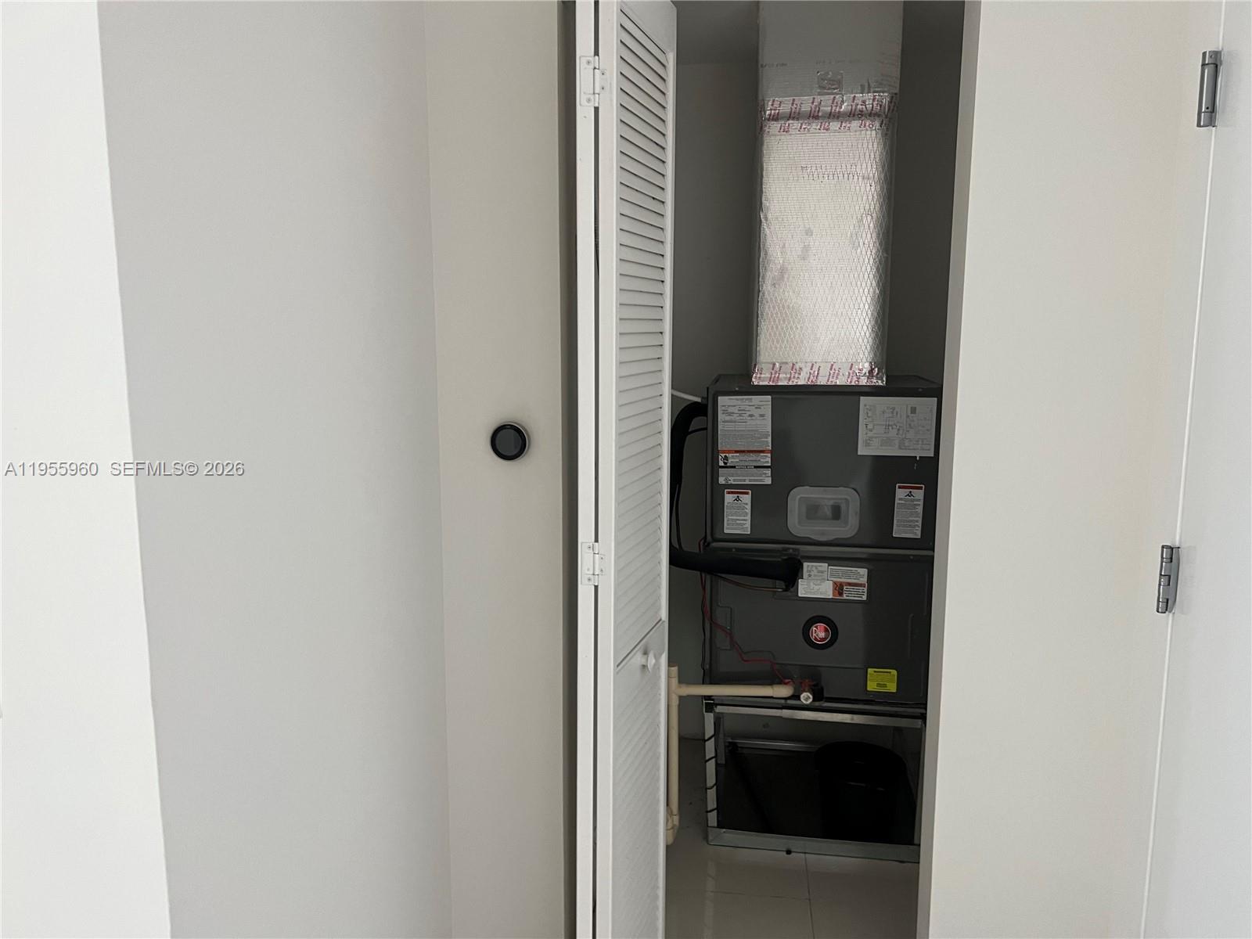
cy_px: 470
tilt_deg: -6.1
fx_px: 940
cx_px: 626
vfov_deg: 53.1
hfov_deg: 67.3
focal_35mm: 26
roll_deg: -0.1
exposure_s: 1/81
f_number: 1.5
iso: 125
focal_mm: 5.7
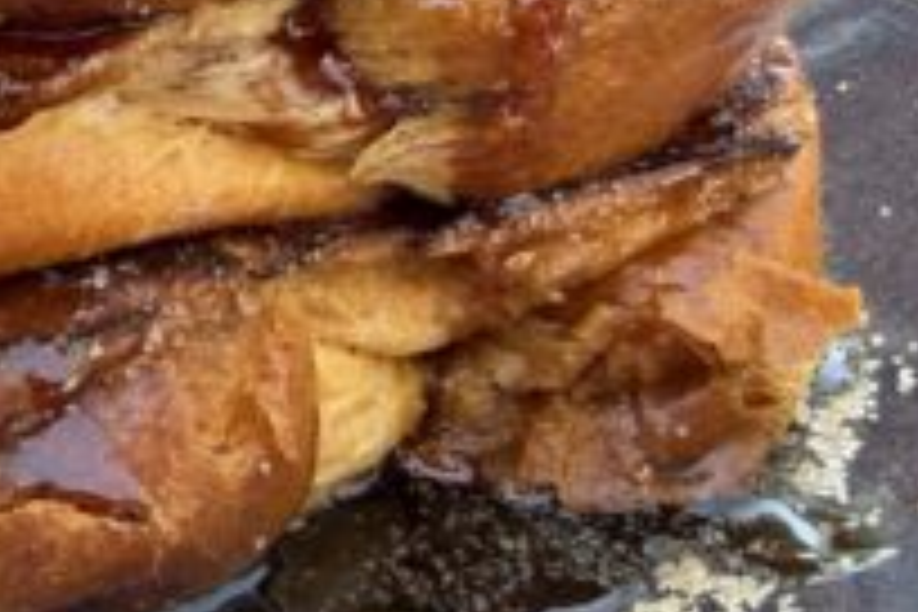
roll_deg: -0.4
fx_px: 2397
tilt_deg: -21.9
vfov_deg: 14.3
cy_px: 9
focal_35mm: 94
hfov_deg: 21.2
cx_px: 68
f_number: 2.2
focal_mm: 2.22
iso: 80
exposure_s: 1/121
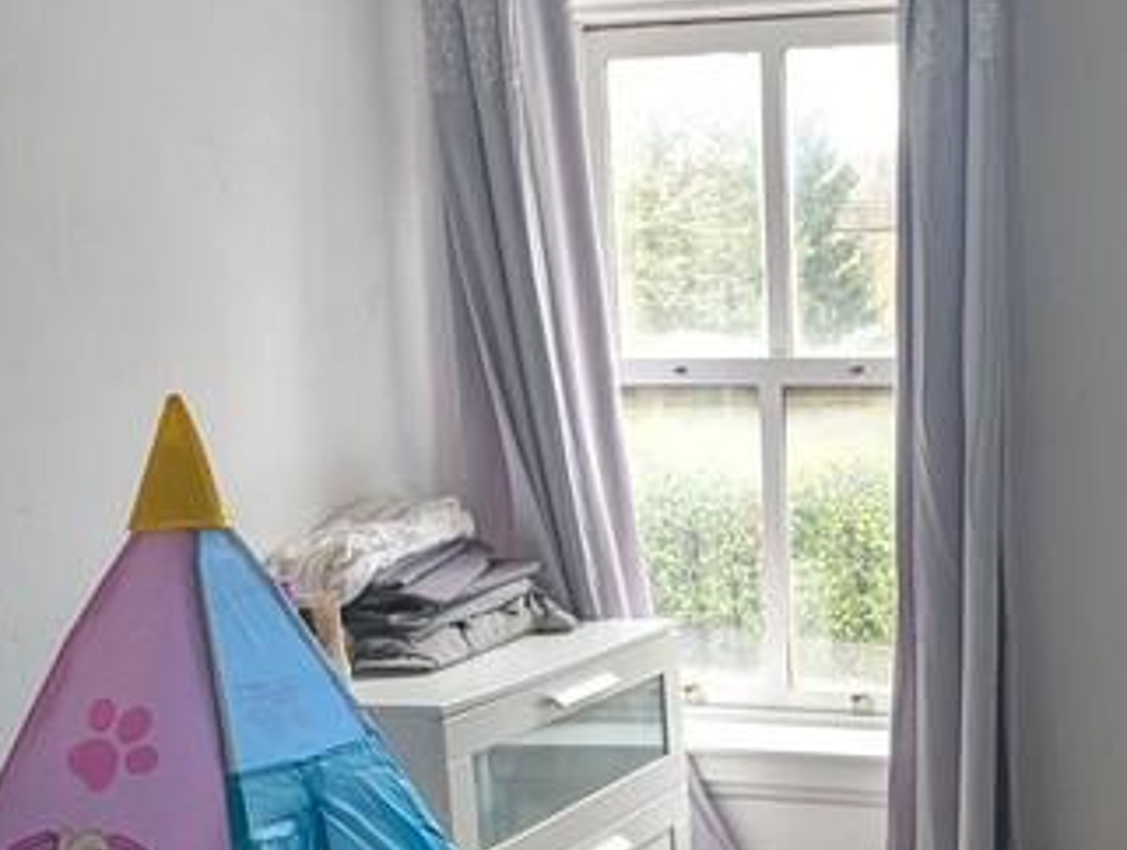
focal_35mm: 51
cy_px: 648
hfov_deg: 35.6
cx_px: 973
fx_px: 1664
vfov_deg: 28.2
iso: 136
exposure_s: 1/44.5
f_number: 2.2
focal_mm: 2.35
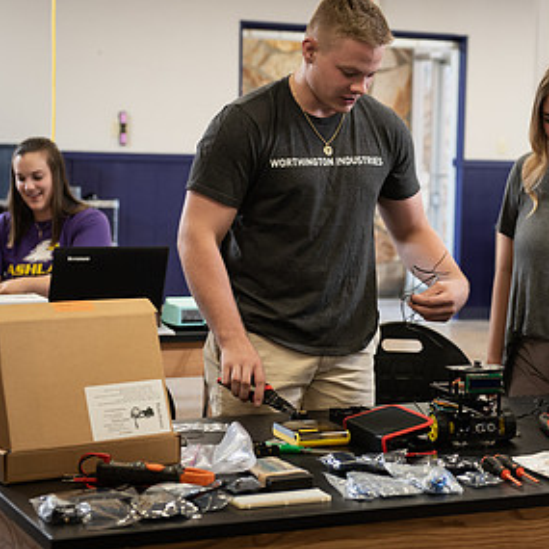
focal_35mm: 95
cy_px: 197
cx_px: 401
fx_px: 1705
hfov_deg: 18.2
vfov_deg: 18.3
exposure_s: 1/200
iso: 800
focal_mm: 55
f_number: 3.5
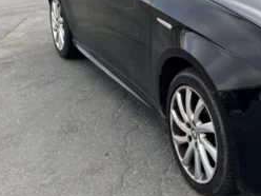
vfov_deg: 25.0
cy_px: 59
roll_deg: -1.5
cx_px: 293
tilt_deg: -14.8
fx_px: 437
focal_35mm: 58
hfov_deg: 29.7
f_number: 1.78
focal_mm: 6.76
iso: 80
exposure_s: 1/1026
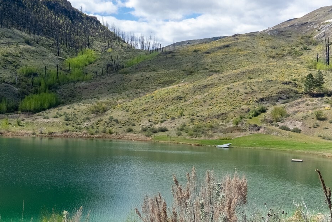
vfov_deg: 25.5
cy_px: 116
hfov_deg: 35.9
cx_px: 56
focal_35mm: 53
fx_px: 491
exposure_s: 1/5000
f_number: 2.8
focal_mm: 29.1
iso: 100
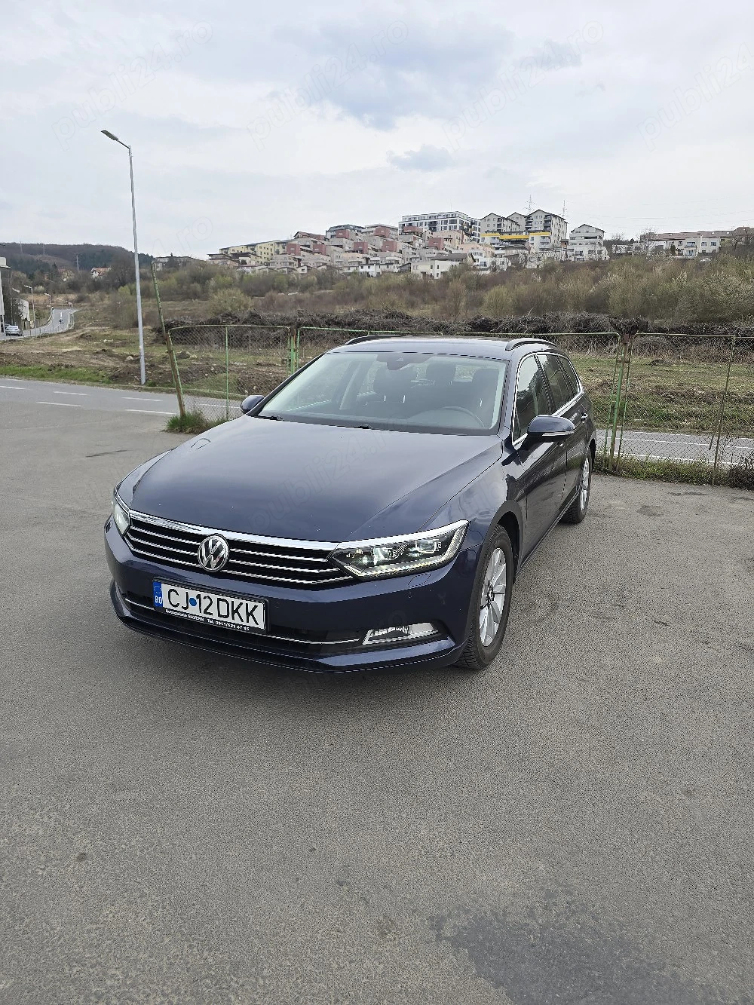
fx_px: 668
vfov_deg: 73.9
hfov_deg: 58.9
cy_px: 502
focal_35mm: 23
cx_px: 377
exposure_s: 1/333
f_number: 1.7
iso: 12
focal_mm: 6.3
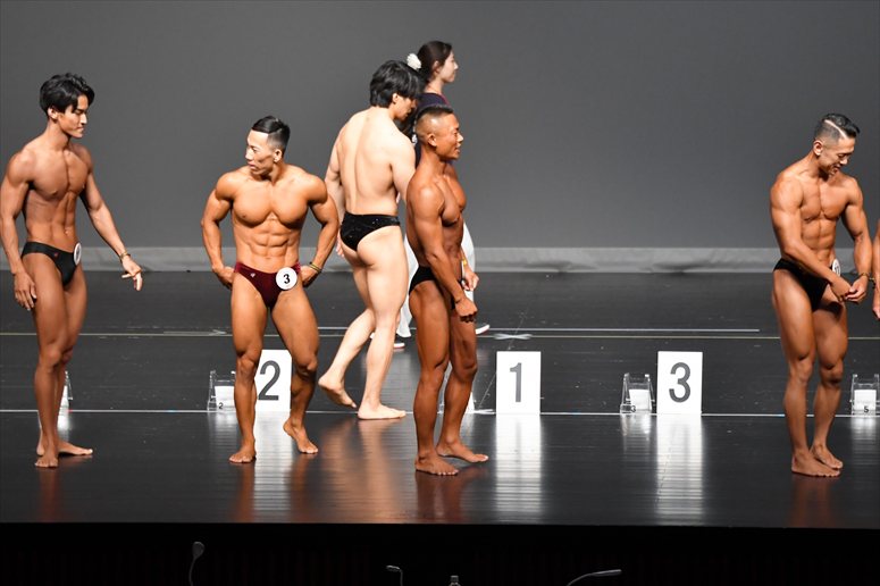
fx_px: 5497
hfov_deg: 9.2
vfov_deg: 6.1
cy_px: 293
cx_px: 440
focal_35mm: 225
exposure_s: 1/400
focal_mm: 150
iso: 4000
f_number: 5.6
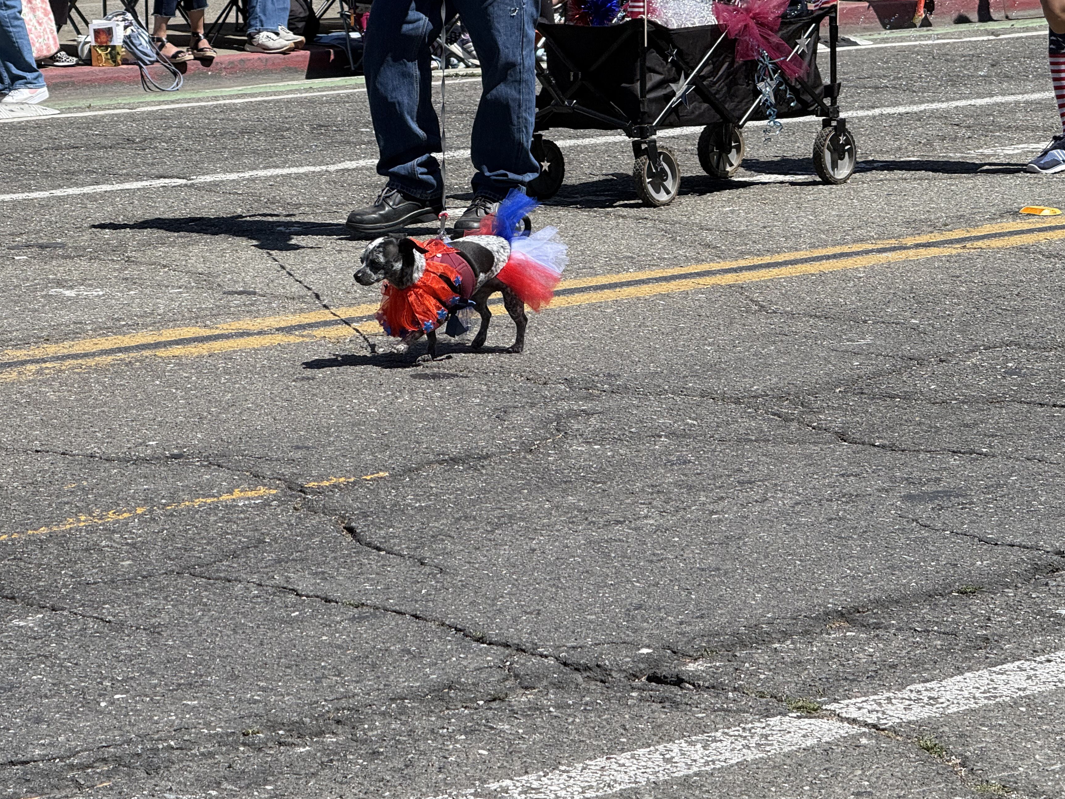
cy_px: 368
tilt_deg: -8.0
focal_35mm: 141
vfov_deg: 10.5
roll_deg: +0.8
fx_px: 4338
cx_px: 455
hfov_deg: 14.0
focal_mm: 15.66
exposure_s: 1/1294
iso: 50
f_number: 2.8
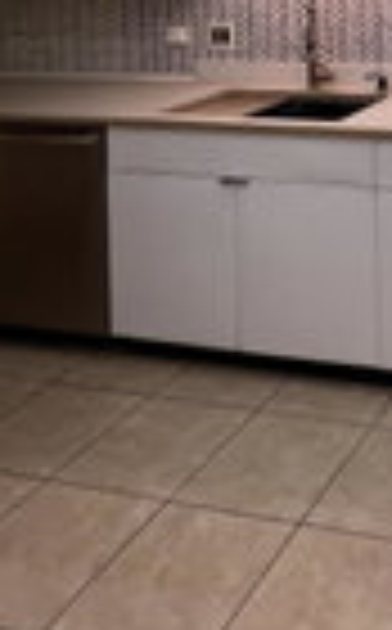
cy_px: -72
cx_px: 554
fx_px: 721
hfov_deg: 24.9
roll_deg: +0.5
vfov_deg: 38.6
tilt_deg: -1.5
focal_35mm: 42
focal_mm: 1.57
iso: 40
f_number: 1.8
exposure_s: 1/120
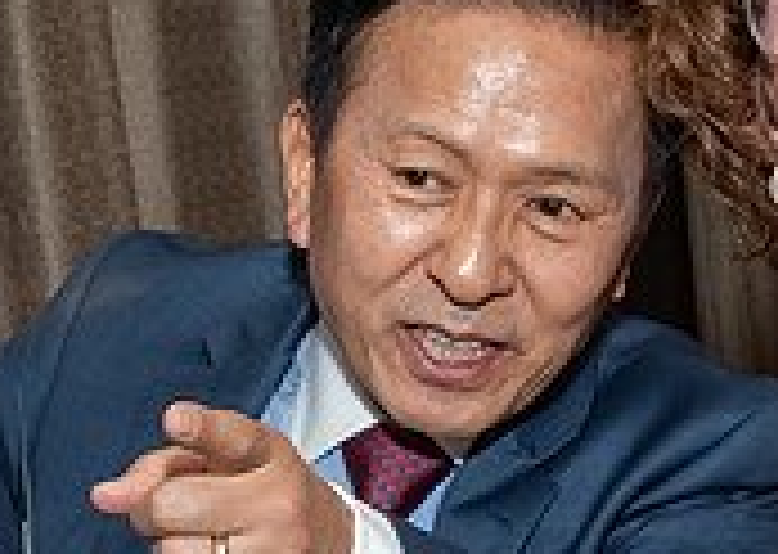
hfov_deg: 11.9
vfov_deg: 8.5
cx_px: 108
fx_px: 3706
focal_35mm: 168
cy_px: 502
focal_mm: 26
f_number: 6.3
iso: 500
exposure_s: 1/250
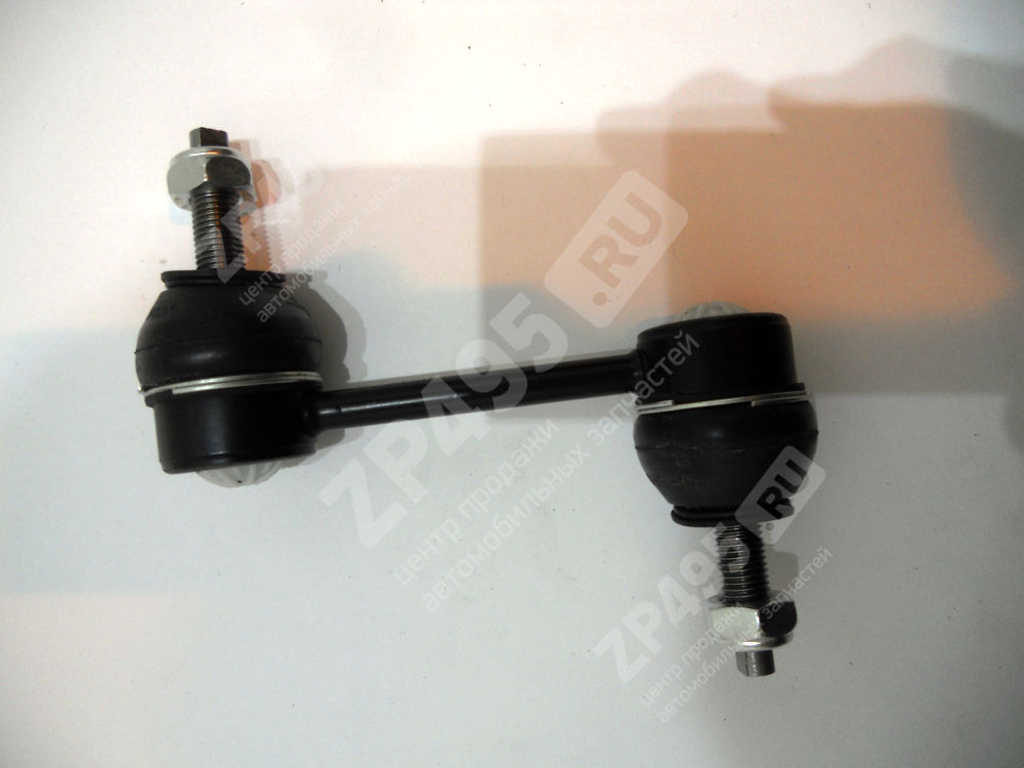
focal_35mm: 27
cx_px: 512
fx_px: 799
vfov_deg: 51.4
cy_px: 384
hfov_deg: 65.3
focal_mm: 4.9
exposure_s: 1/40
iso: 80
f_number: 3.2
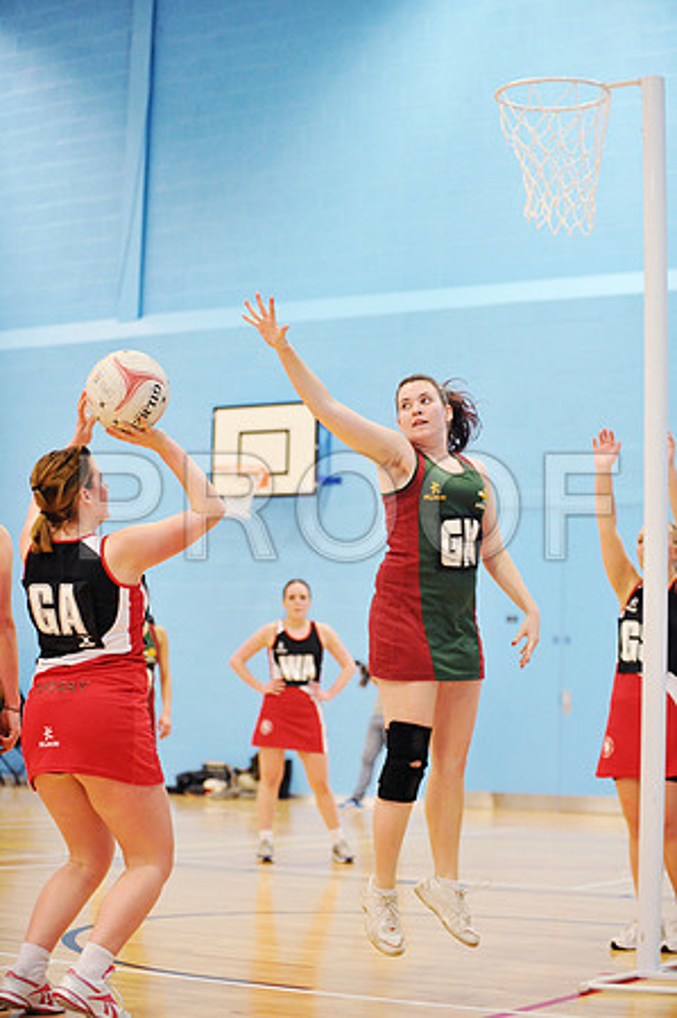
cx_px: 338
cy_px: 509
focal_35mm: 70
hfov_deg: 19.4
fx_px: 1979
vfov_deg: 28.9
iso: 5000
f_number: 2.8
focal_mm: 70
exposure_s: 1/400
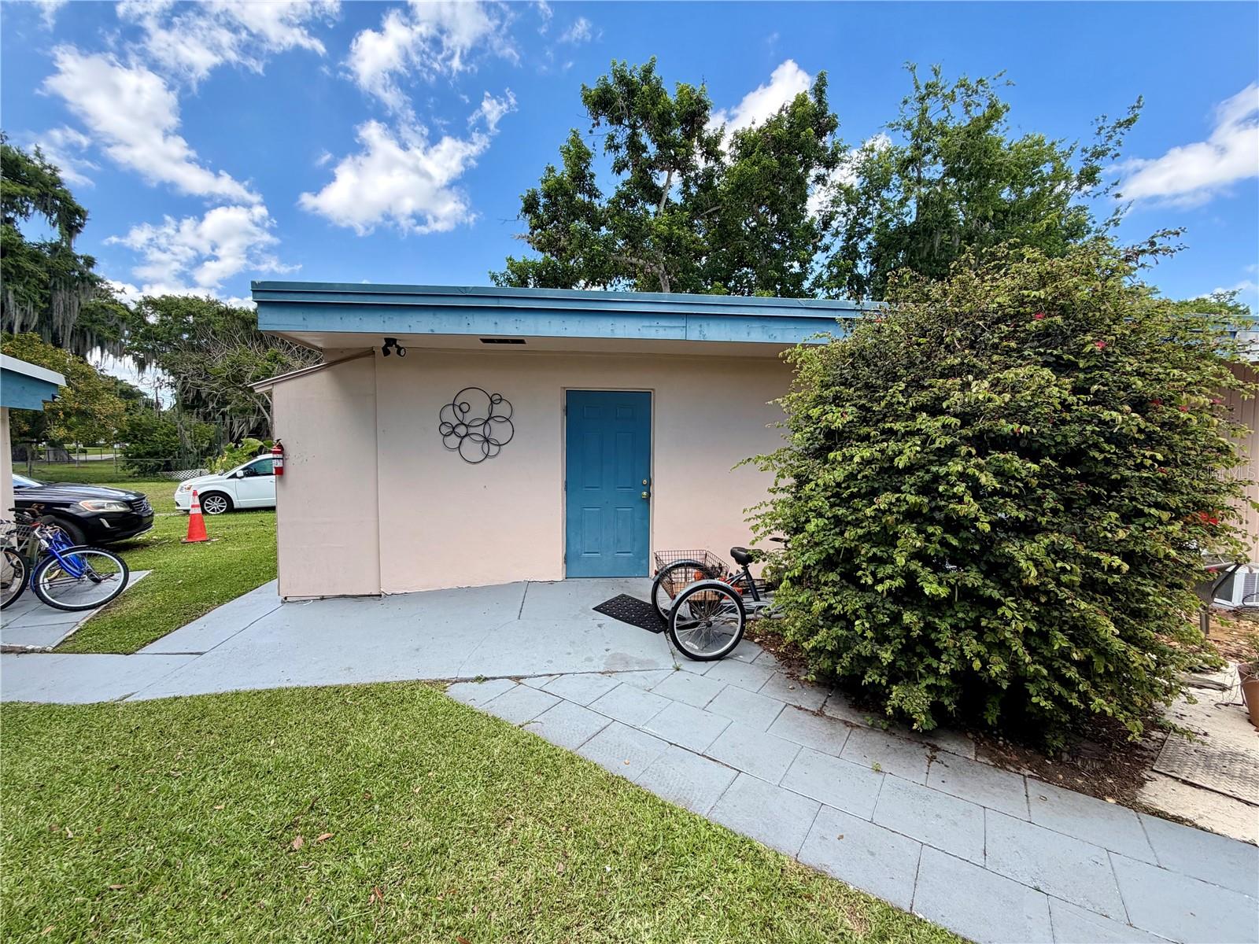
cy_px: 472
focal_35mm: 14
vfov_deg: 85.7
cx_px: 630
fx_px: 509
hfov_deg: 102.1
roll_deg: +0.2
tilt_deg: -4.3
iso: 40
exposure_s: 1/510
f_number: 2.2
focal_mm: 2.22
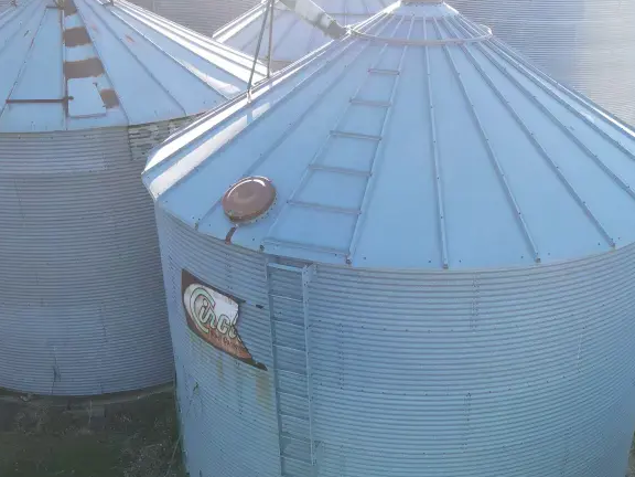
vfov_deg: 35.7
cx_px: 401
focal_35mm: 40
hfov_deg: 46.3
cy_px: 307
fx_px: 734
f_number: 2.8
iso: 100
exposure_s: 1/120
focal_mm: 4.5
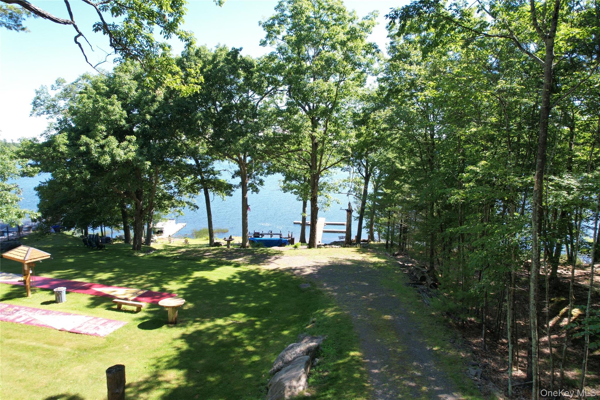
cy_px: 200
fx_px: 367
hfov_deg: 78.6
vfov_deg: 57.2
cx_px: 300
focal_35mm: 22
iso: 100
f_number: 2.8
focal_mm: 8.38
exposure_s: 1/350
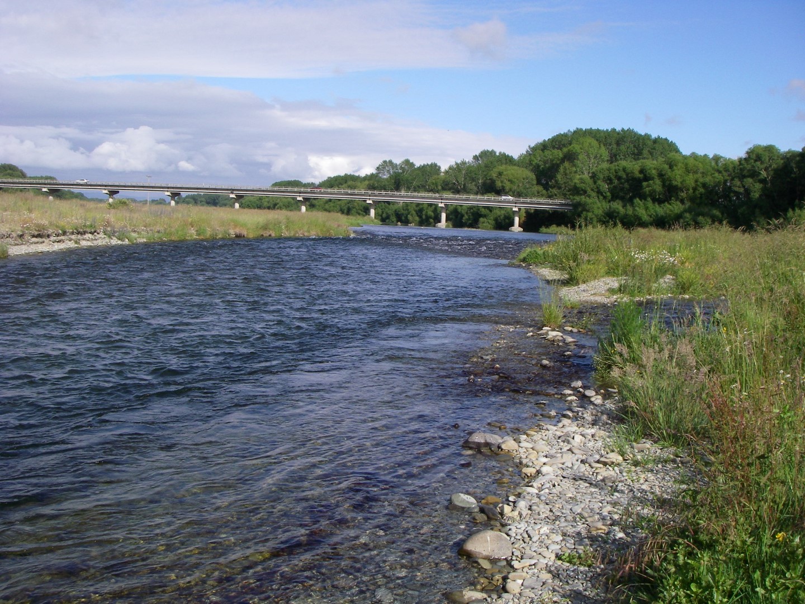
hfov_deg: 49.0
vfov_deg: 37.7
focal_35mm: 38
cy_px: 302
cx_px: 402
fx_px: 884
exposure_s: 1/250
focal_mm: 6.3
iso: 64
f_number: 6.6
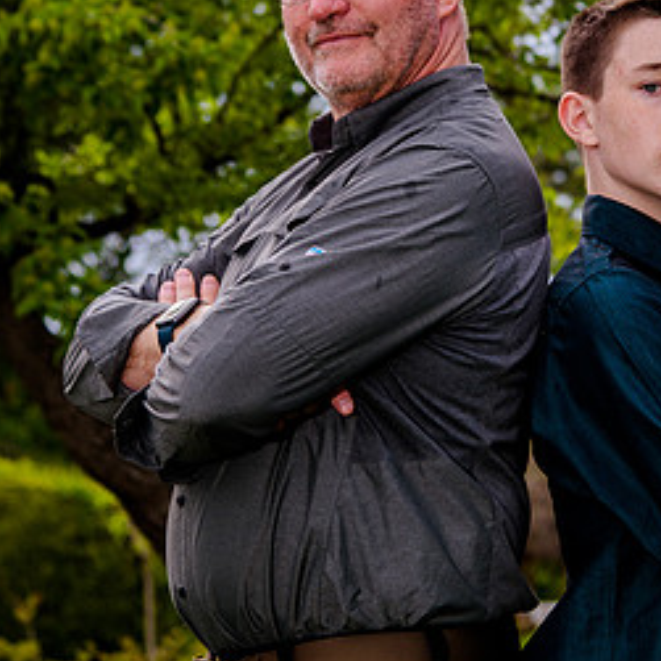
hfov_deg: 10.8
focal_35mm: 162
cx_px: 532
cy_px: 127
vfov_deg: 10.8
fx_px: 3500
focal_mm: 66
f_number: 4.5
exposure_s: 1/200
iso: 160
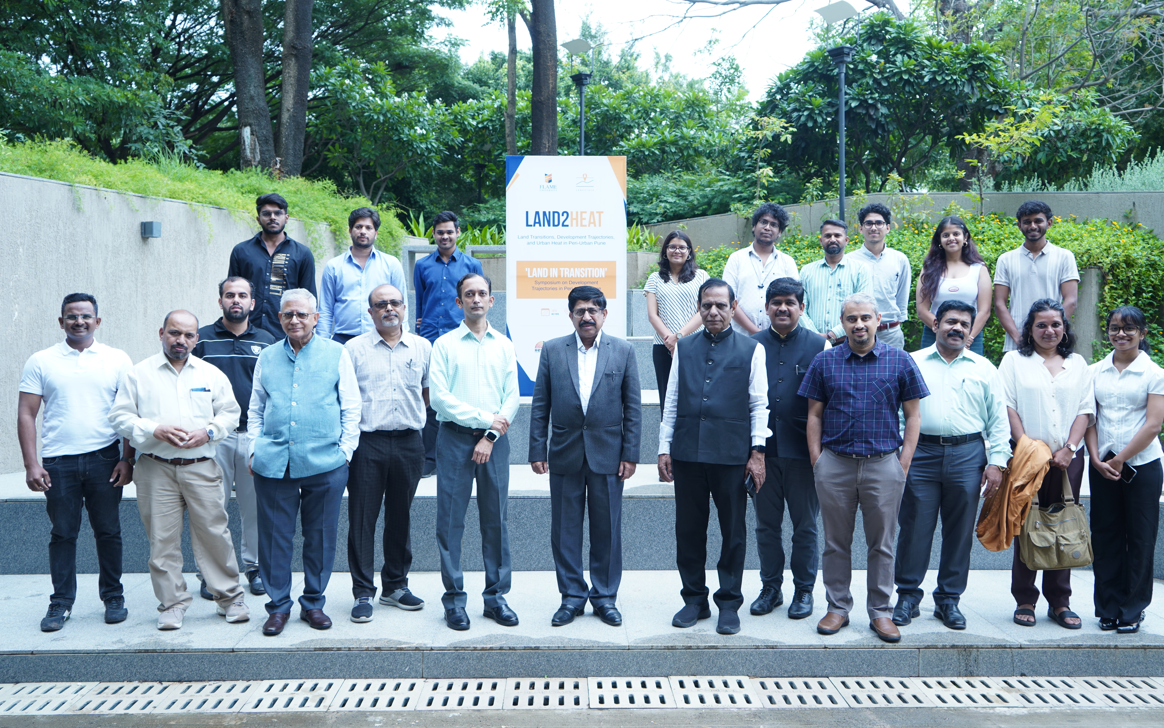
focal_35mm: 31
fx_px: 983
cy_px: 350
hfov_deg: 61.2
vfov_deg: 40.6
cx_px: 587
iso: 100
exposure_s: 1/80
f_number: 4.5
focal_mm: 30
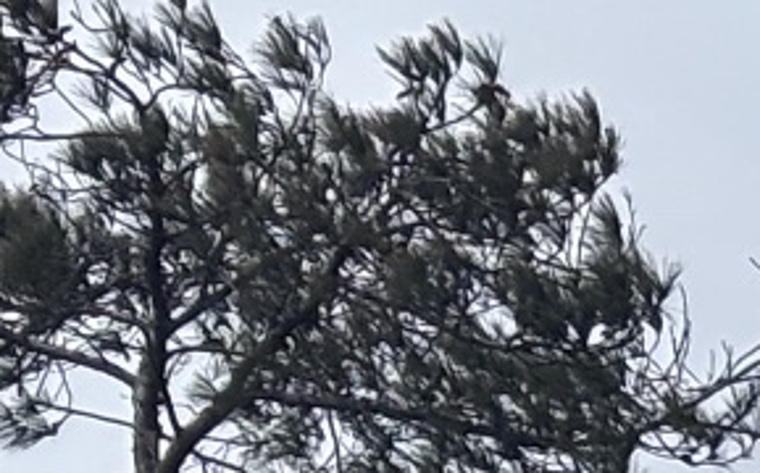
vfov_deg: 3.3
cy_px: 1874
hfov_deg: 5.1
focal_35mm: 385
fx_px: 7967
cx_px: 2506
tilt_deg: +7.1
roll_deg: -1.0
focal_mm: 5.96
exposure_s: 1/865
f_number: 1.6
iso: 32
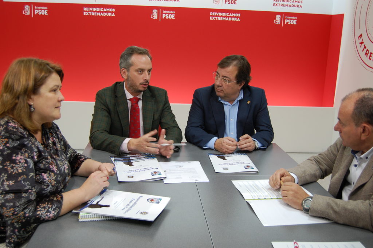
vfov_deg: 36.8
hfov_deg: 53.2
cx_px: 186
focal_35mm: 36
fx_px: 373
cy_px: 124
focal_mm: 24
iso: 400
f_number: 4
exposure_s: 1/50
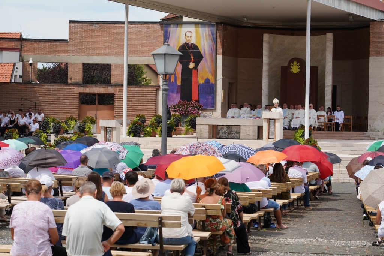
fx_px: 1120
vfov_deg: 13.0
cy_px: 128
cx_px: 192
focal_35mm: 105
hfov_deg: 19.5
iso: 640
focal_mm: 105
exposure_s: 1/1600
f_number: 8
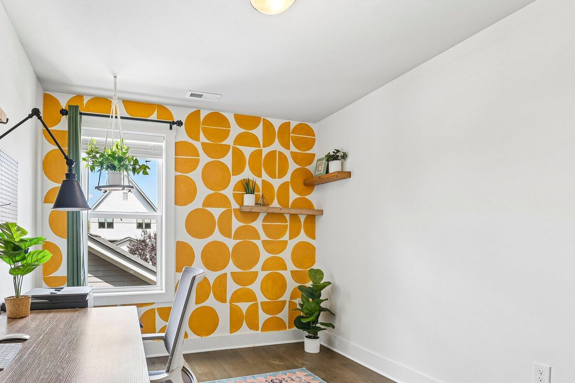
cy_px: 242
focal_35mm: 21
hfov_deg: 80.0
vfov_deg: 58.7
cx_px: 224
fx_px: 335
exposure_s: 1/13
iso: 200
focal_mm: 14
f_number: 9
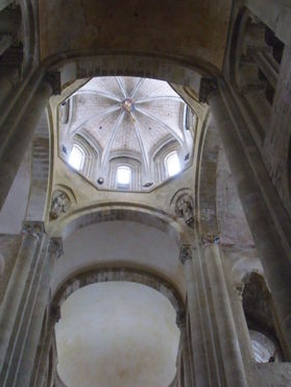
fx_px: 470
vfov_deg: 44.8
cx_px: 139
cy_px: 190
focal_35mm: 42
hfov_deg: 34.4
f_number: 3.1
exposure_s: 1/10
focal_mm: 6.51
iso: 400
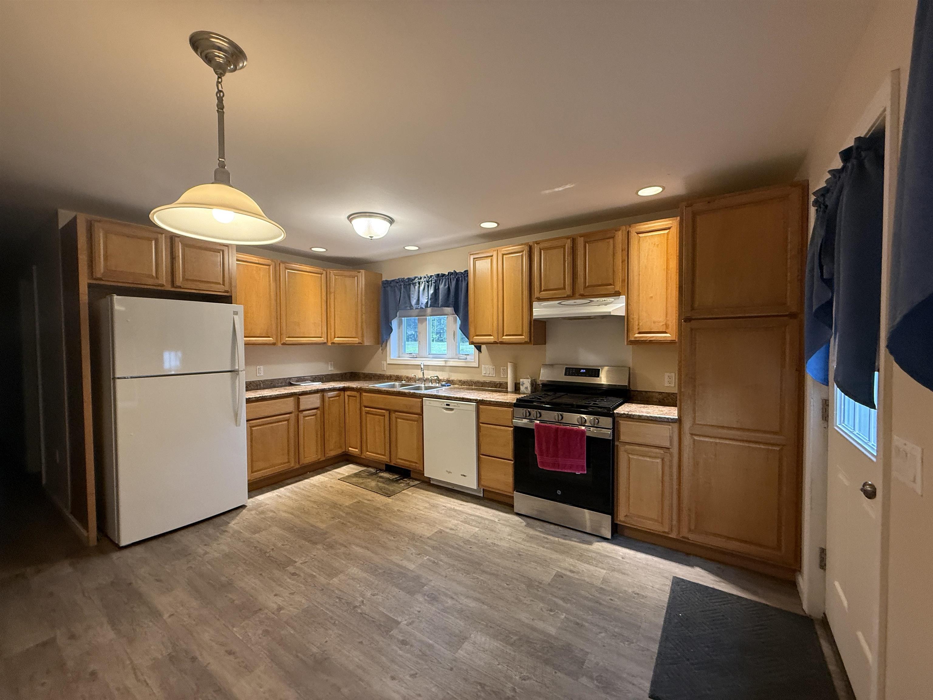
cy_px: 350
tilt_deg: -1.2
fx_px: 377
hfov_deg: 102.1
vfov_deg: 85.7
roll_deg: -0.9
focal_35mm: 14
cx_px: 466
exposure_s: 1/60
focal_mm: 2.22
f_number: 2.2
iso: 250
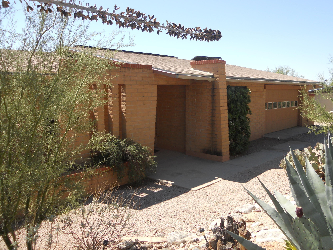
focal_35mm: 32
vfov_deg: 44.1
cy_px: 112
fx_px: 308
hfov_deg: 56.8
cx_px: 177
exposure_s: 1/500
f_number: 3.2
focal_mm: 4.9
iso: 80
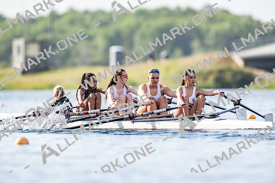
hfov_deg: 3.4
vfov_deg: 2.3
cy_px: 92
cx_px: 138
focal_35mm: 600
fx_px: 4584
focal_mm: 600
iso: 800
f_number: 5.6
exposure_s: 1/2500
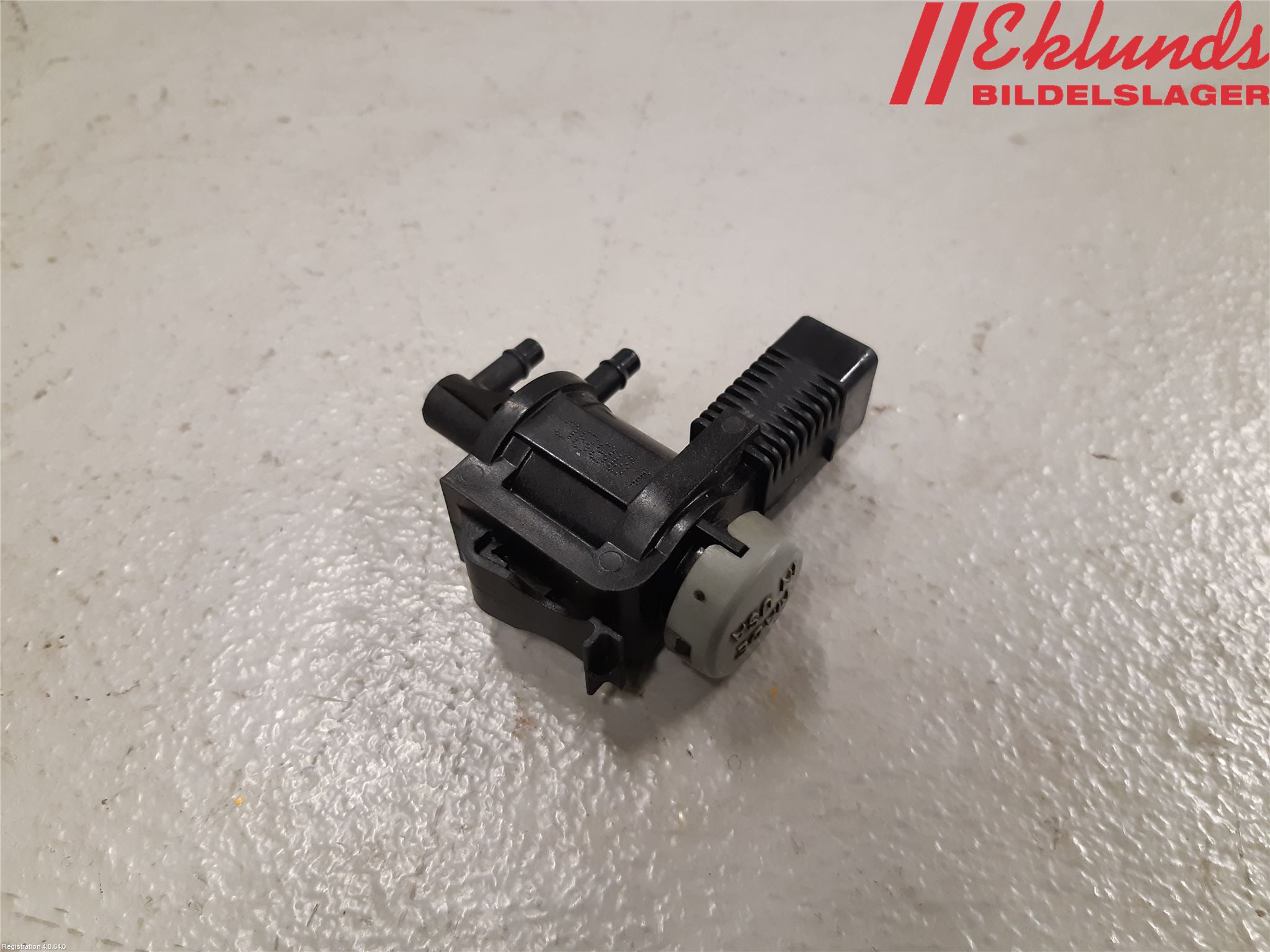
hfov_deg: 67.3
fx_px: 954
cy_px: 476
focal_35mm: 26
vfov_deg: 53.1
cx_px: 635
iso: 160
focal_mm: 3.93
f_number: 1.7
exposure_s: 1/50
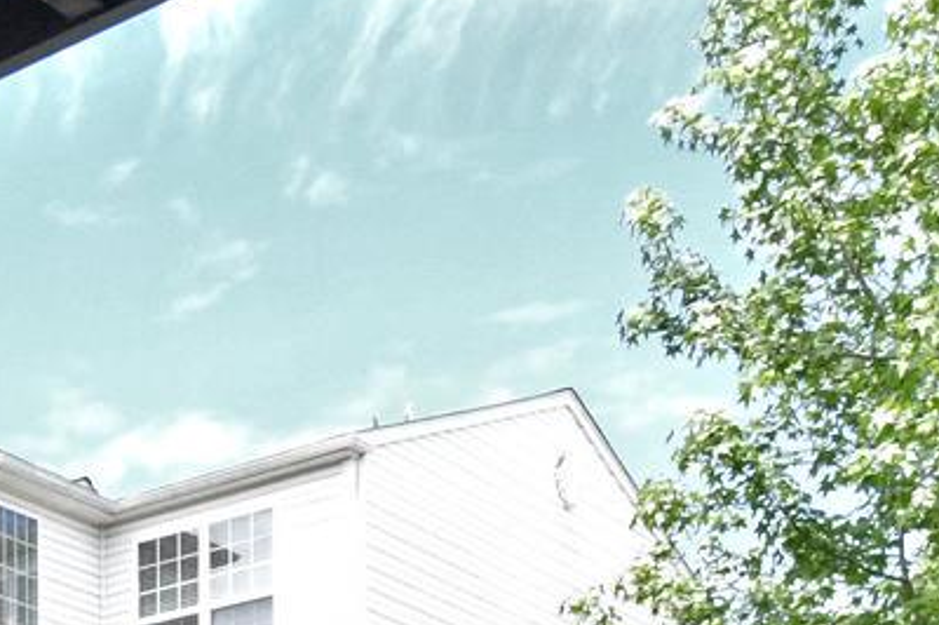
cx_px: -592
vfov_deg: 13.9
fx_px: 2137
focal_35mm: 82
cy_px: 1277
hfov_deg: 20.1
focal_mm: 11
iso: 2000
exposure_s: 1/250
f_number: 14
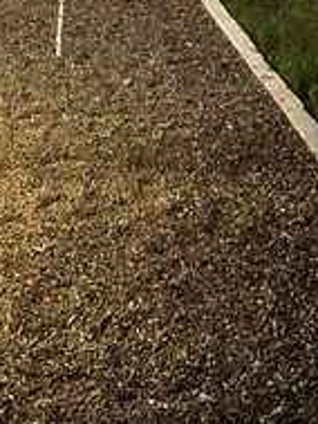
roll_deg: +1.0
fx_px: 1077
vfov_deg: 20.4
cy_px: -123
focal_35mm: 88
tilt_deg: -3.2
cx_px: 58
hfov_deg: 16.7
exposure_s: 1/25
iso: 640
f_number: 1.6
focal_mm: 4.2
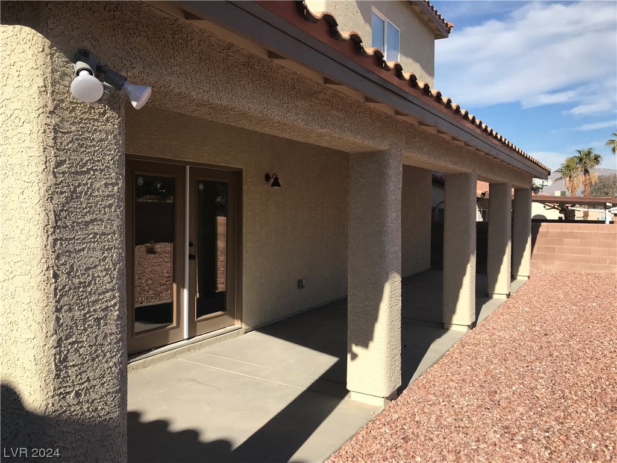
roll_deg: -0.1
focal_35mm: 28
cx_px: 308
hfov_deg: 63.4
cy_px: 232
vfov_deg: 49.7
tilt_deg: -2.7
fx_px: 499
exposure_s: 1/2398
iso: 20
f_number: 1.8
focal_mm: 3.99
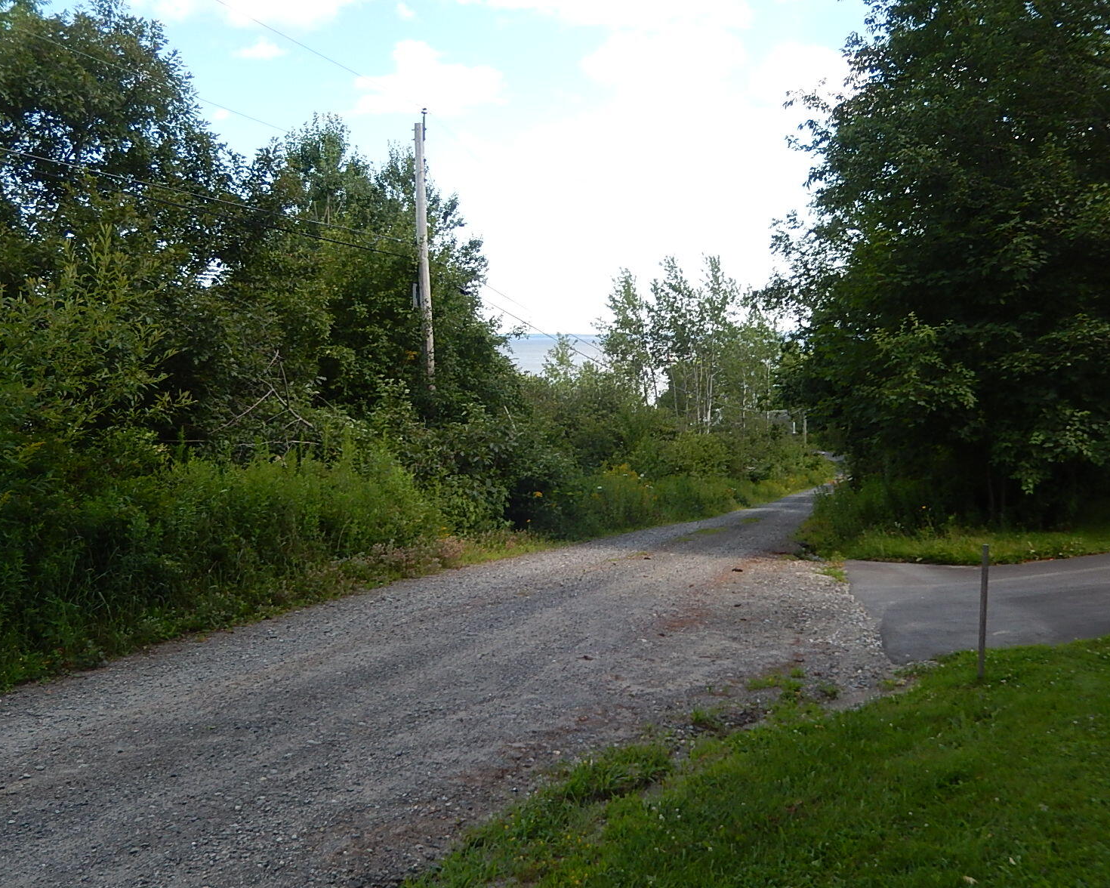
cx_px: 575
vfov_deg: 43.4
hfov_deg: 52.8
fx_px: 1117
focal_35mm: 34
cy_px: 447
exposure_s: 1/400
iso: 125
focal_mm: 5.7
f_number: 3.8
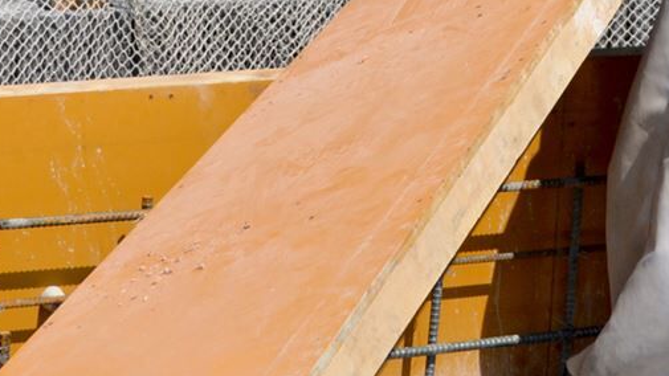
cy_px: -115
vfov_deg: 6.7
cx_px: 616
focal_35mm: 179
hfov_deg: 11.9
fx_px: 3175
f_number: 5.6
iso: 400
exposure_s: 1/2500
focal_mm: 30
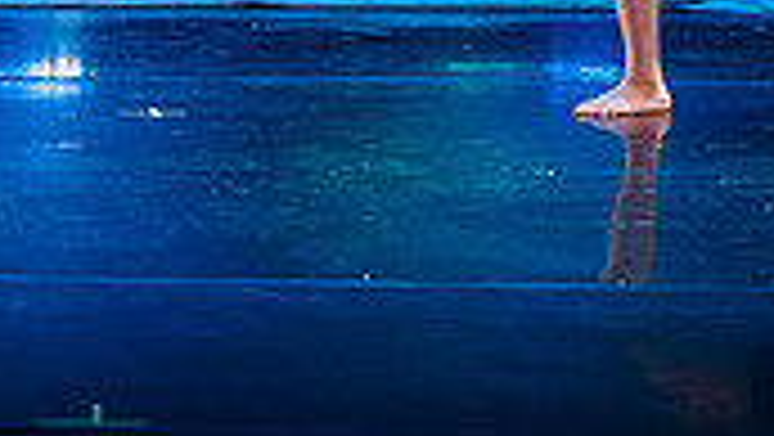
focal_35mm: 382
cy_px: -370
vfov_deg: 3.2
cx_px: -254
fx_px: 7845
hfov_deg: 5.6
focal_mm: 107
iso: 1250
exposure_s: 1/500
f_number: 2.8
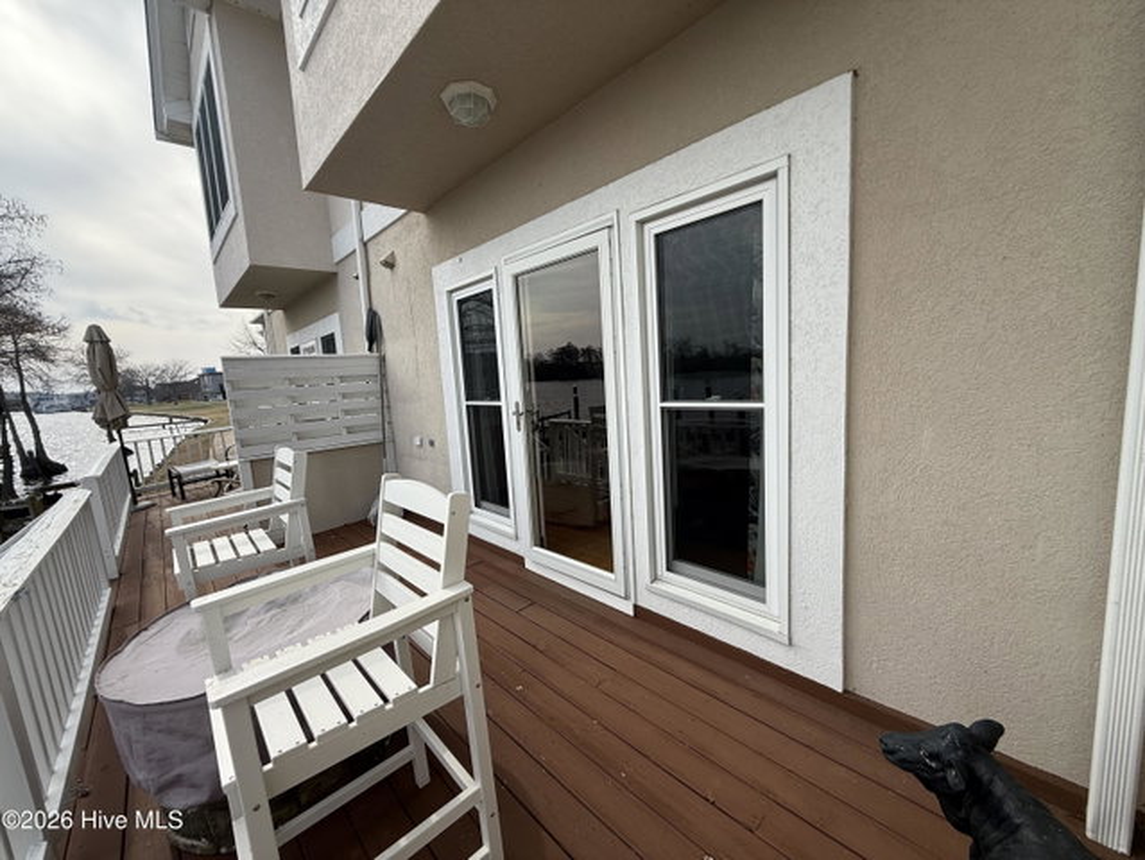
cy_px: 430
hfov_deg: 102.0
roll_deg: +3.2
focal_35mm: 14
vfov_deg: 85.7
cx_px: 572
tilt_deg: -6.4
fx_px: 463
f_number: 2.2
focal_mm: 2.22
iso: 50
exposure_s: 1/1033
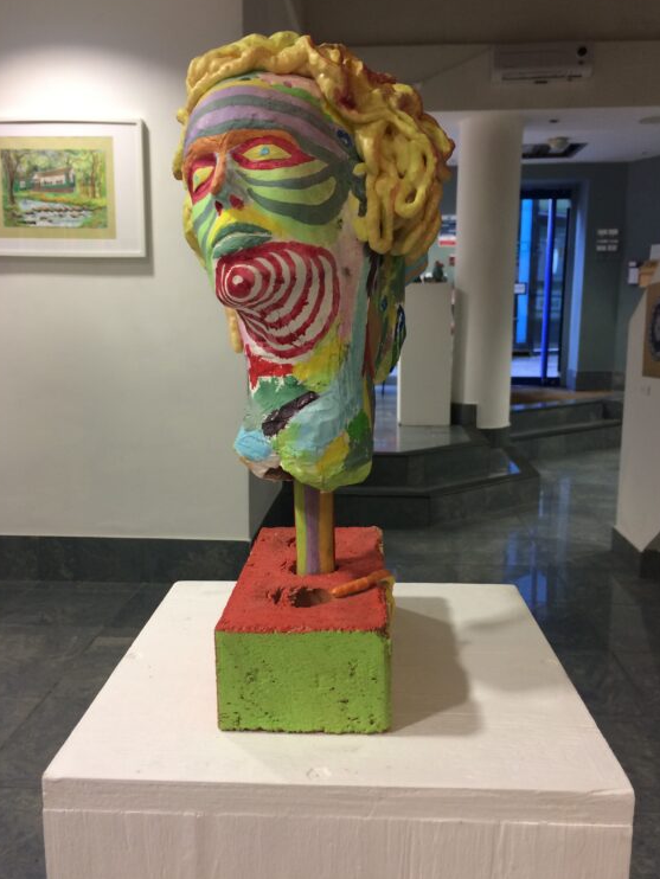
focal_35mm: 30
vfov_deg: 59.9
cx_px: 329
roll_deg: +0.9
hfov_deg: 46.8
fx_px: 762
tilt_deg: -11.1
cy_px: 437
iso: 100
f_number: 2.2
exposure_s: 1/33
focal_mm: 4.15
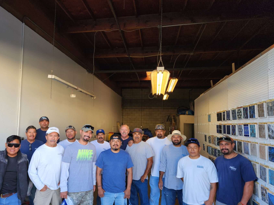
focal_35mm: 26
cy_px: 110
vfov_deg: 53.0
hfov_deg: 67.0
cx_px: 119
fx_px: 206
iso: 50
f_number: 1.8
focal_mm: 5.4
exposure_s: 1/180
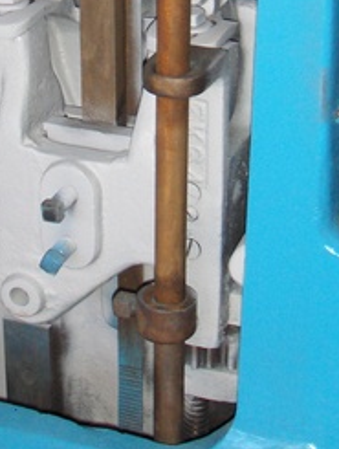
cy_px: 9
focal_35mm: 107
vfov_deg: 17.9
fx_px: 1391
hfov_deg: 13.9
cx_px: 141
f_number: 3.5
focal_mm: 6.5
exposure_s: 1/60
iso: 100
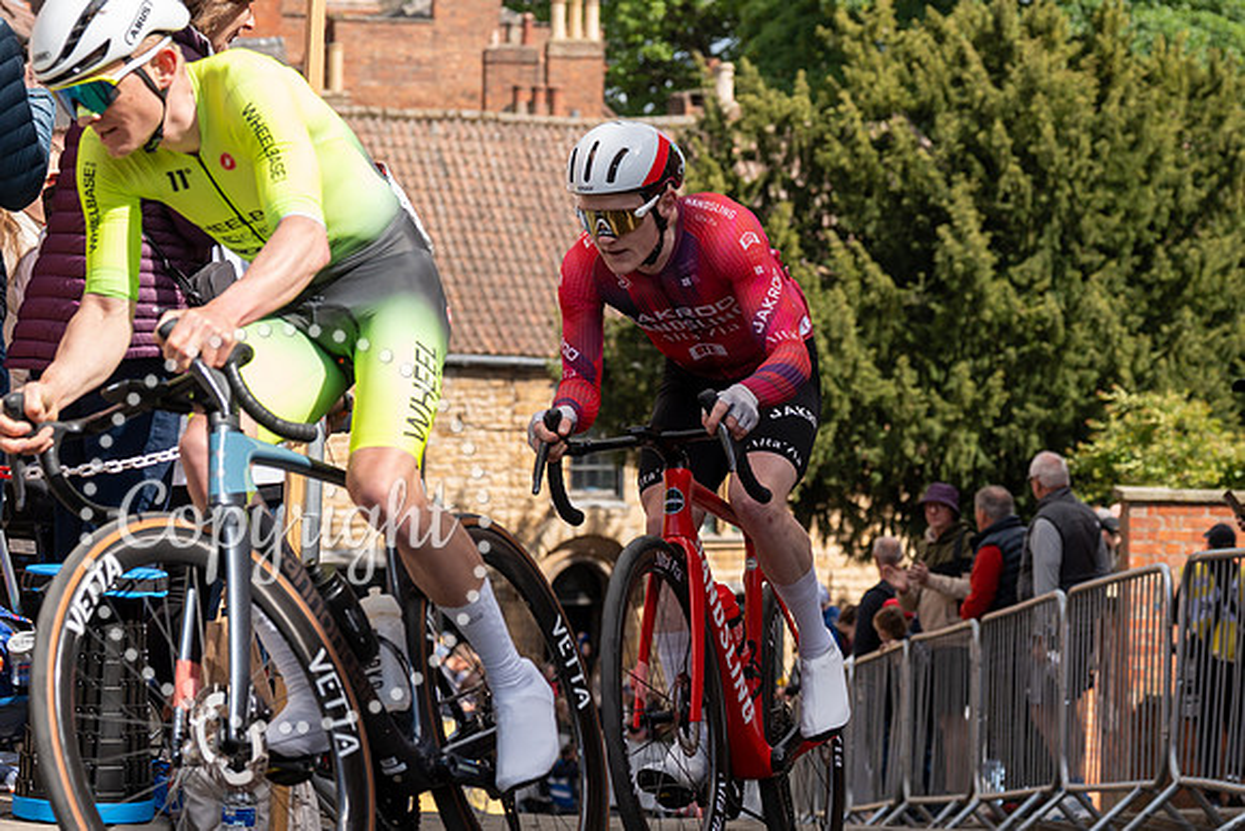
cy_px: 150
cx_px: 709
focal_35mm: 124
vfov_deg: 11.0
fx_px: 4306
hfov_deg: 16.4
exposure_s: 1/1000
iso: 320
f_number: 5
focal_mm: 75
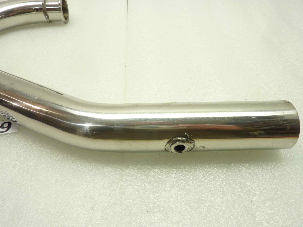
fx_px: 228
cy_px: 114
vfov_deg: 53.1
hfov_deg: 67.3
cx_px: 152
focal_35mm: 26
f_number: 3.3
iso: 80
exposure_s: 1/15
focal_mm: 4.1
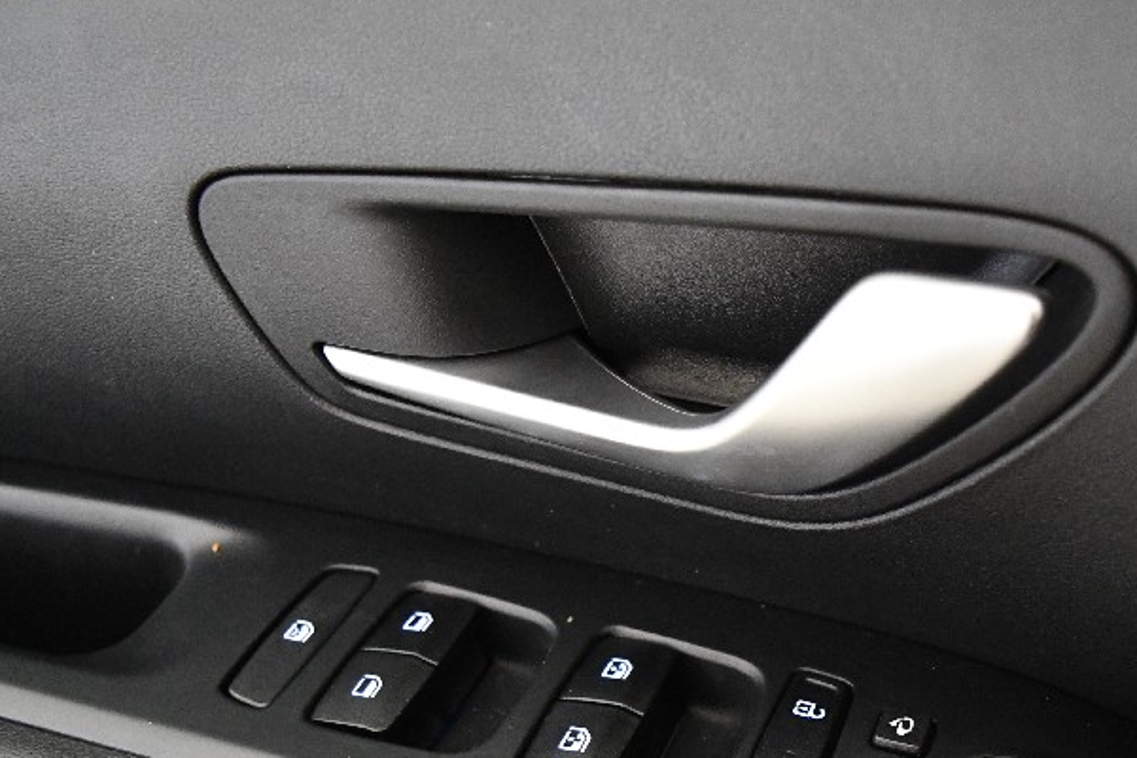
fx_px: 1453
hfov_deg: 42.2
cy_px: 591
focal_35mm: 46
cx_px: 759
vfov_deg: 28.7
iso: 5000
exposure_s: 1/60
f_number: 3.5
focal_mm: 18
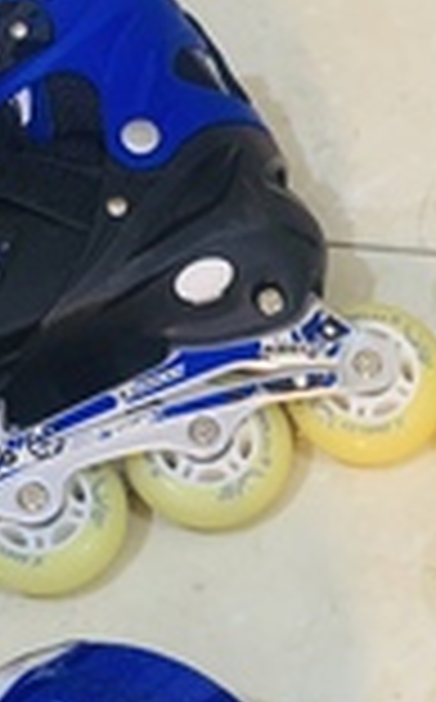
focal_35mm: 81
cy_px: 785
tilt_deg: -61.5
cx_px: 447
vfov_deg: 23.8
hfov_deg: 15.7
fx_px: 1546
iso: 400
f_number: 1.8
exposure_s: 1/40
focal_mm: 4.25
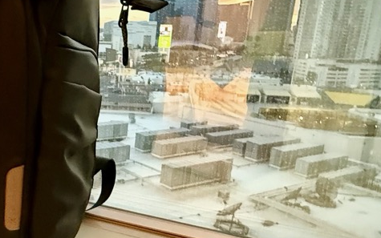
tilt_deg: -11.8
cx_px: 42
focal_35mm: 40
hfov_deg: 45.0
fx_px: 415
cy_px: 130
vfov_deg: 32.0
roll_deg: -2.8
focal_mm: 2.22
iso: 1250
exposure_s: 1/40
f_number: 2.2
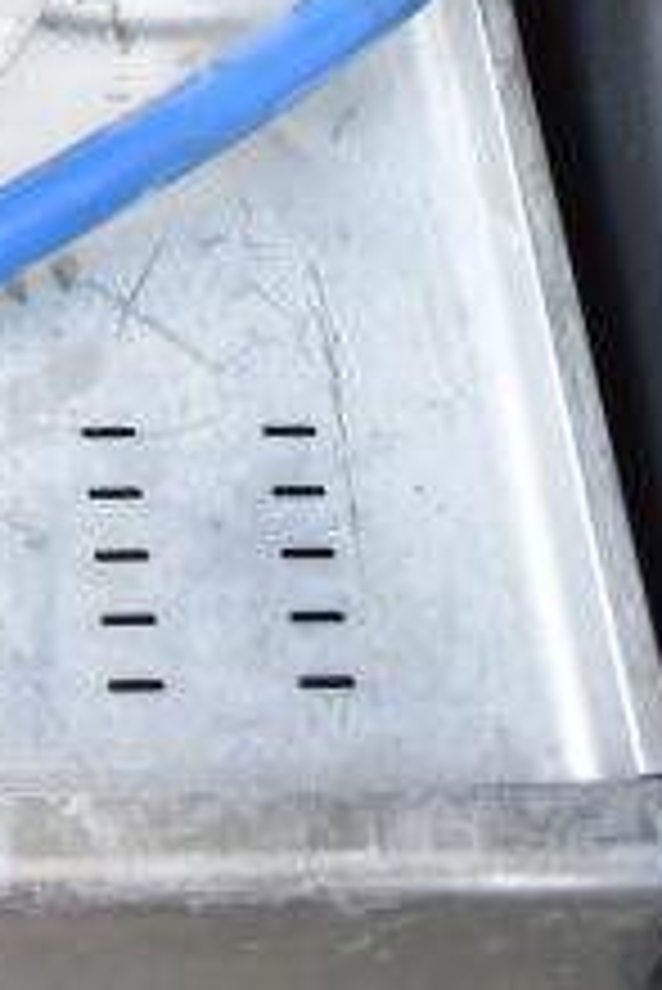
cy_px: -878
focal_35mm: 112
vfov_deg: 15.3
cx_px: -243
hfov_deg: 11.8
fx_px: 3084
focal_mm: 18
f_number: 3.8
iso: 1600
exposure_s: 1/100
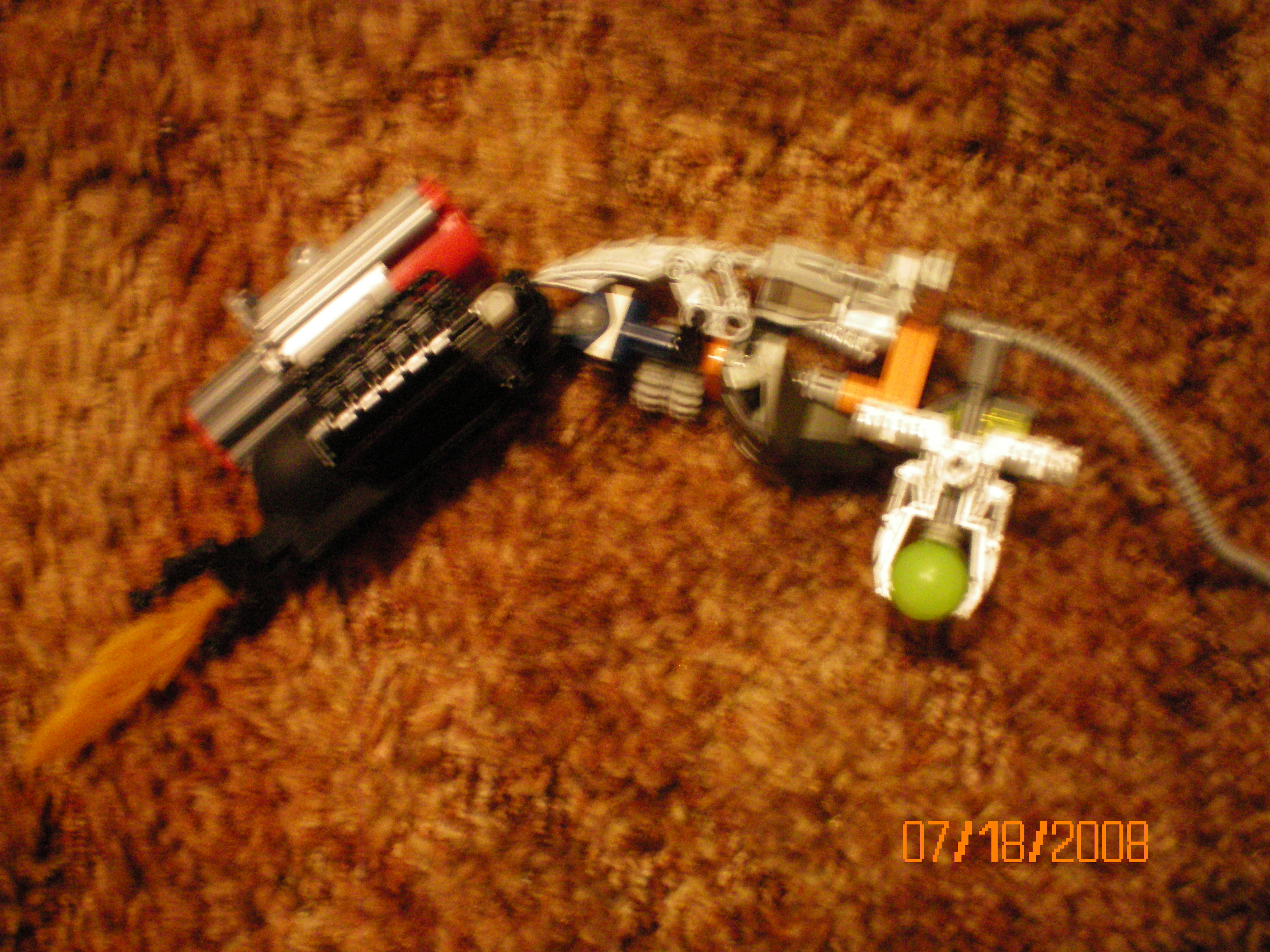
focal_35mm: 38
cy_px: 476
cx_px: 635
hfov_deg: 49.0
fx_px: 1394
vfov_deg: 37.7
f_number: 3.1
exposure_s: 1/2
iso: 400
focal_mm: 6.3
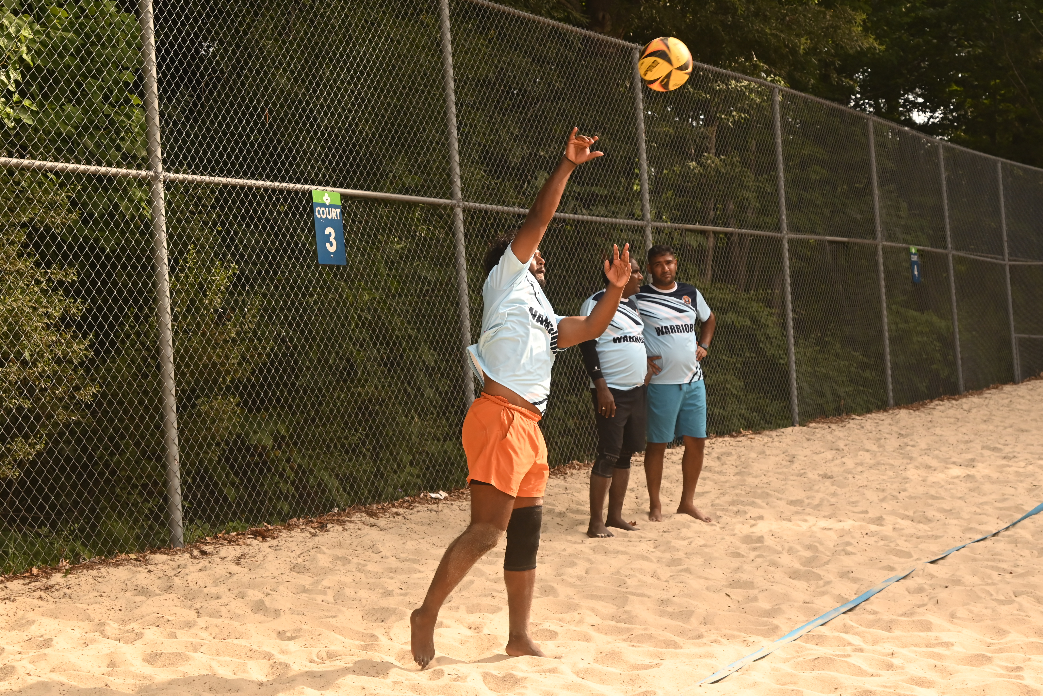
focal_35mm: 57
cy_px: 349
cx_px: 582
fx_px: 1651
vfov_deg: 23.8
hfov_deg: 35.0
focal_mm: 50
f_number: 6.3
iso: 1000
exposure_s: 1/1600
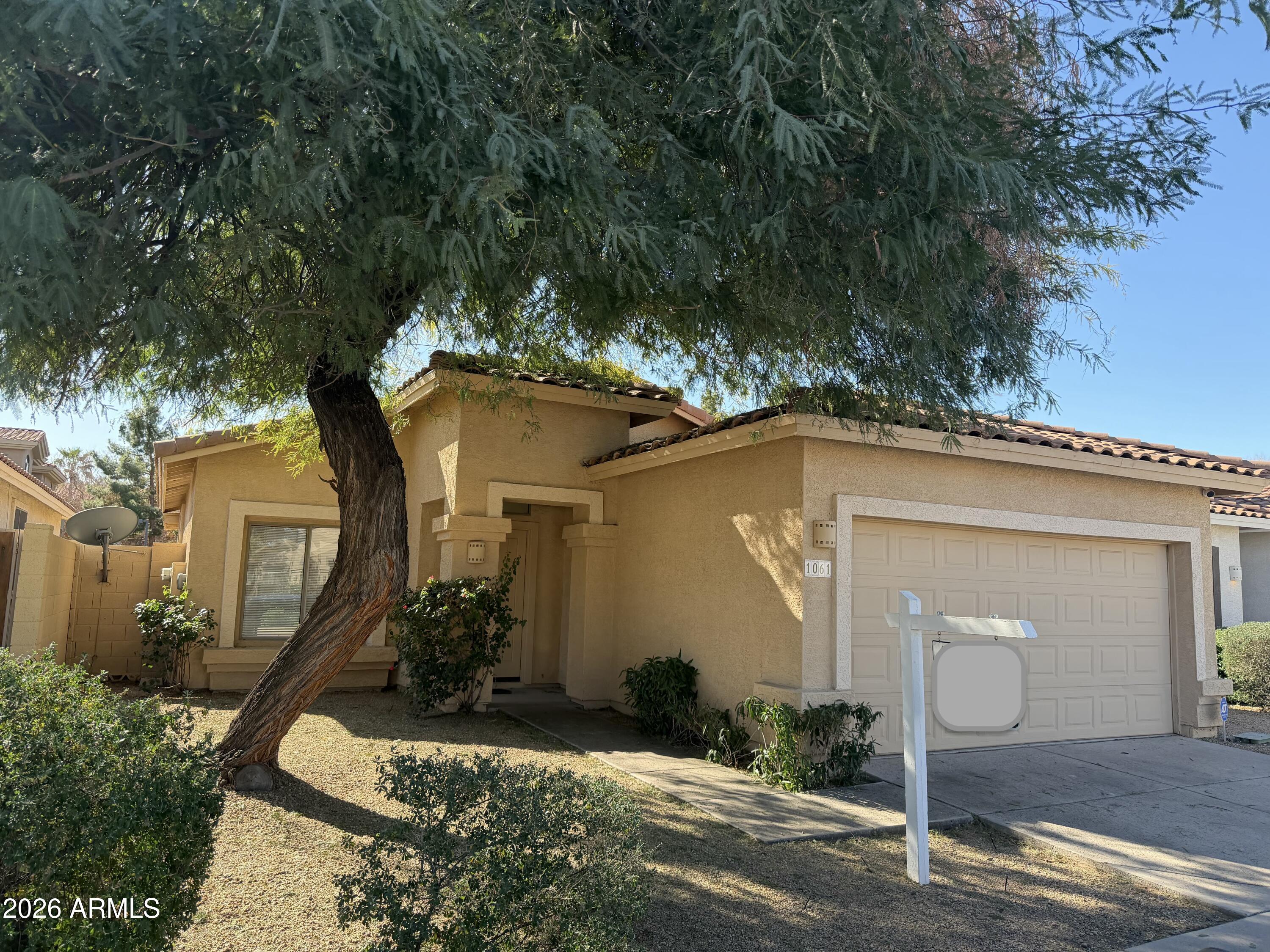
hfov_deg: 71.6
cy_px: 476
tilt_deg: +7.5
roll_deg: -1.3
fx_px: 881
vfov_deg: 56.8
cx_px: 635
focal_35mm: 24
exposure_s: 1/1271
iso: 100
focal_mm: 6.76
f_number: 1.78
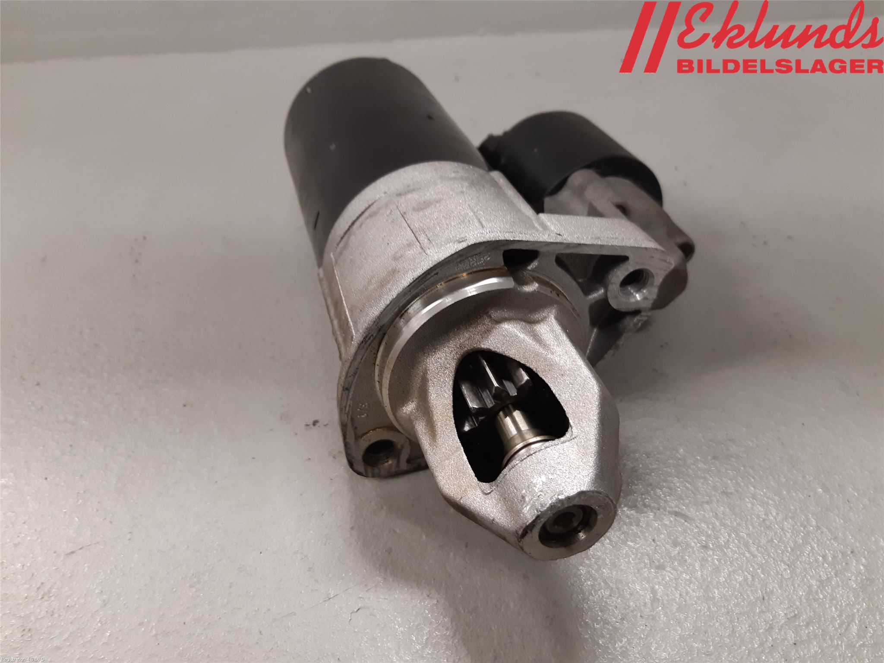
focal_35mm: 26
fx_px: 664
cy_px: 332
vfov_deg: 53.1
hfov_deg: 67.3
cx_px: 442
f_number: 1.7
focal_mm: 3.93
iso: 125
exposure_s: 1/50
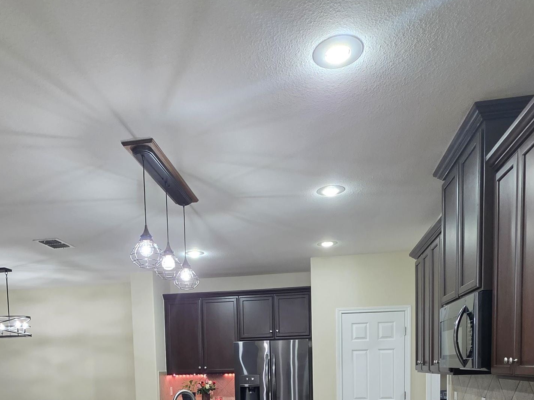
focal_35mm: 28
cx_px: 240
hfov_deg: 63.3
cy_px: 402
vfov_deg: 42.7
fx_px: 432
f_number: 1.9
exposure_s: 1/60
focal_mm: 2.2
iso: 200
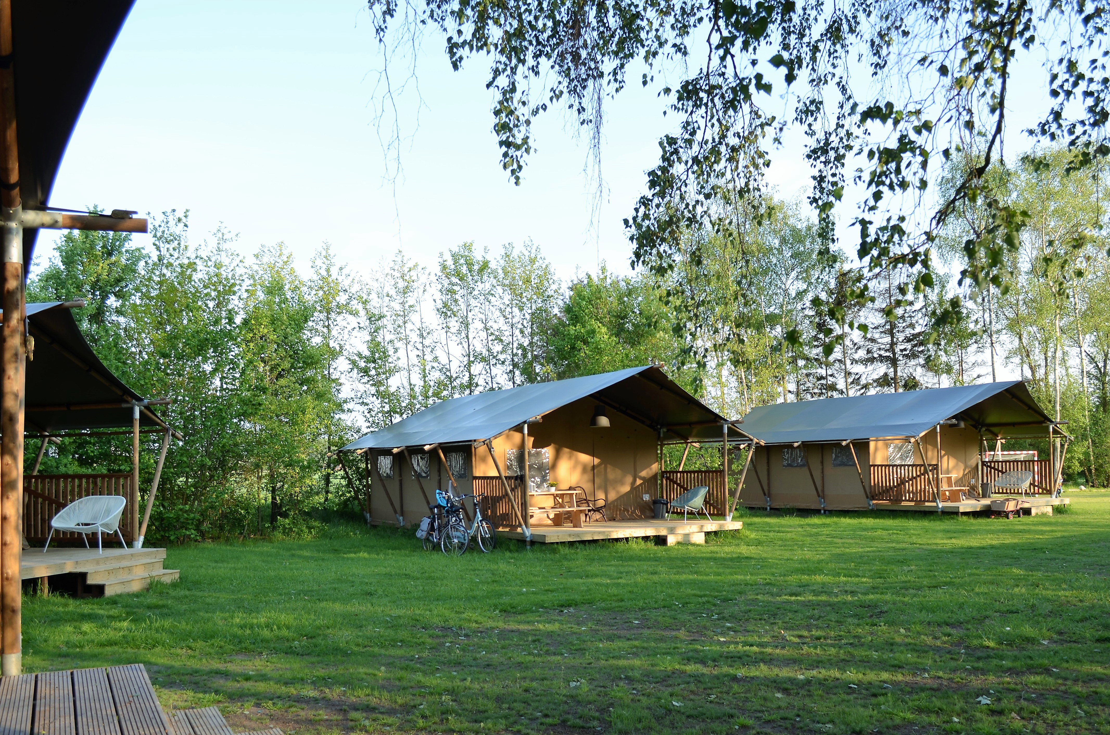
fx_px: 831
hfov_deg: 67.5
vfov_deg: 47.7
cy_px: 368
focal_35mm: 27
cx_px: 555
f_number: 5
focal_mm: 18
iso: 100
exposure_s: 1/125
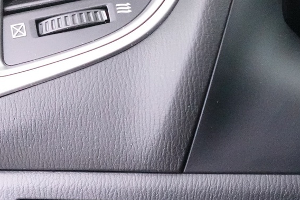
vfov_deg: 21.5
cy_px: 260
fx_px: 475
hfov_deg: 35.0
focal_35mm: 57
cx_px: 171
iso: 6400
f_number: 2
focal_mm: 7.6
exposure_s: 1/50
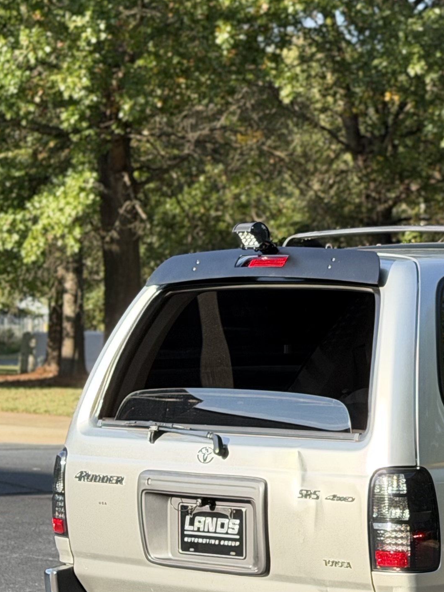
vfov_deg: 14.4
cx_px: 604
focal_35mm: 136
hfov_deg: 10.6
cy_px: 524
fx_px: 2326
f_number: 1.78
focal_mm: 6.76
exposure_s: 1/1116
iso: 80
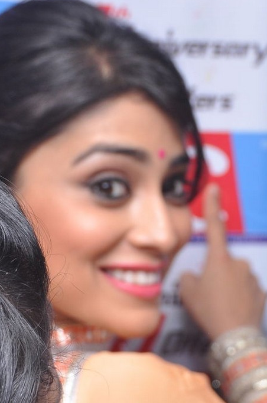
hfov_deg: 10.6
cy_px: 254
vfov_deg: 15.9
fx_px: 1441
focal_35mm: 129
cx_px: 196
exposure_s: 1/125
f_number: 6.3
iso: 400
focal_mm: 38
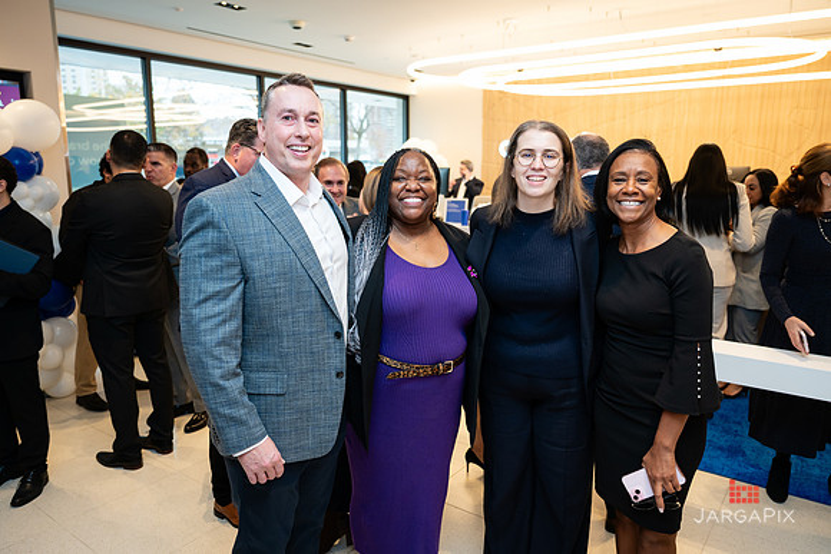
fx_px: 600
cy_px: 277
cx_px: 416
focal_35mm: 26
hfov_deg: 69.4
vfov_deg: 49.6
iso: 320
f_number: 2.8
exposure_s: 1/160
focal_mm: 26
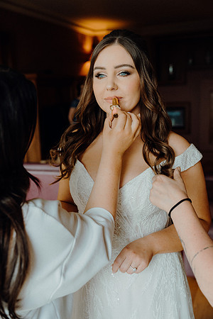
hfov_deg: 33.4
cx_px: 106
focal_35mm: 40
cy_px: 160
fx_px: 355
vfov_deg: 48.5
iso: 1250
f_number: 3.5
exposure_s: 1/200
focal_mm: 40
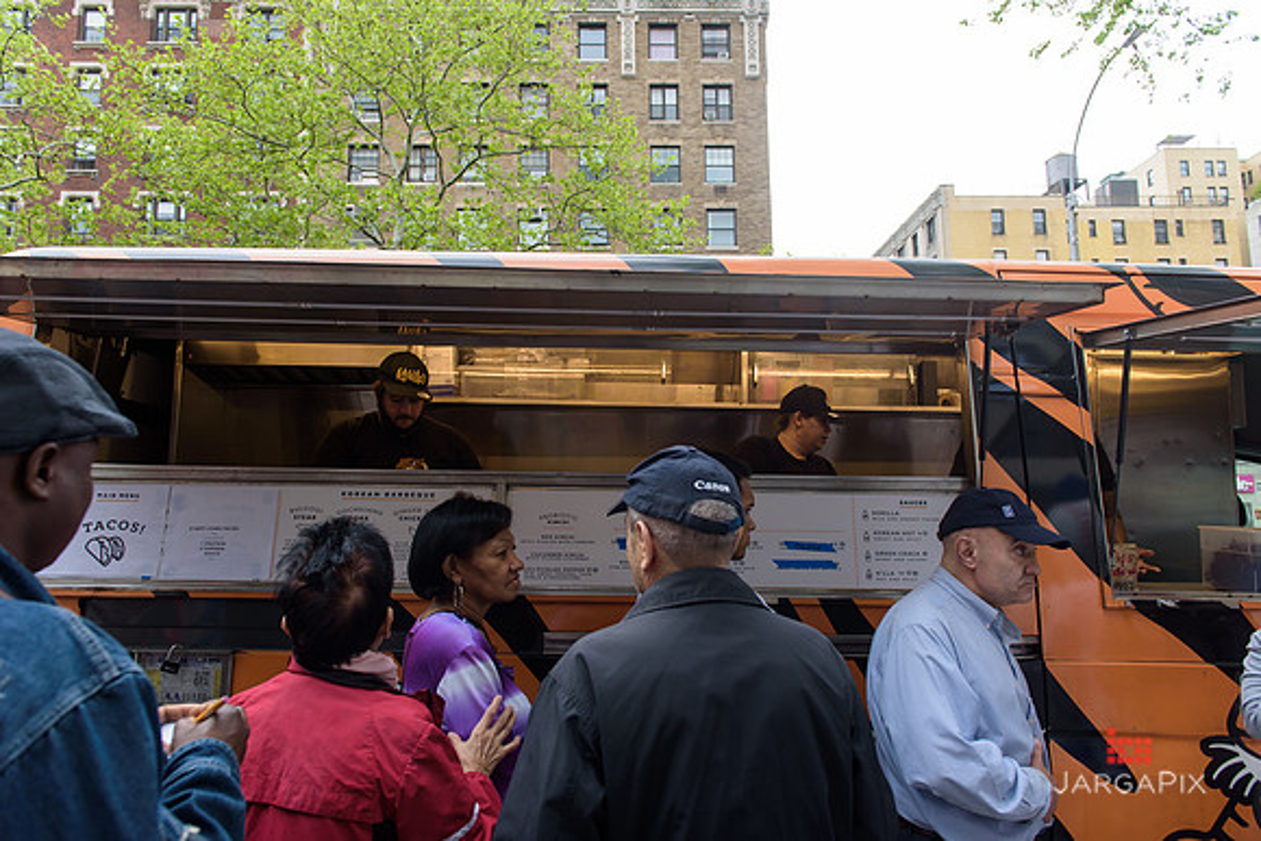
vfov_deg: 53.2
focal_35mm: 24
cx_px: 630
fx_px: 841
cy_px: 420
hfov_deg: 73.7
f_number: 4
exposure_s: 1/250
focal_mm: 24
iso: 200
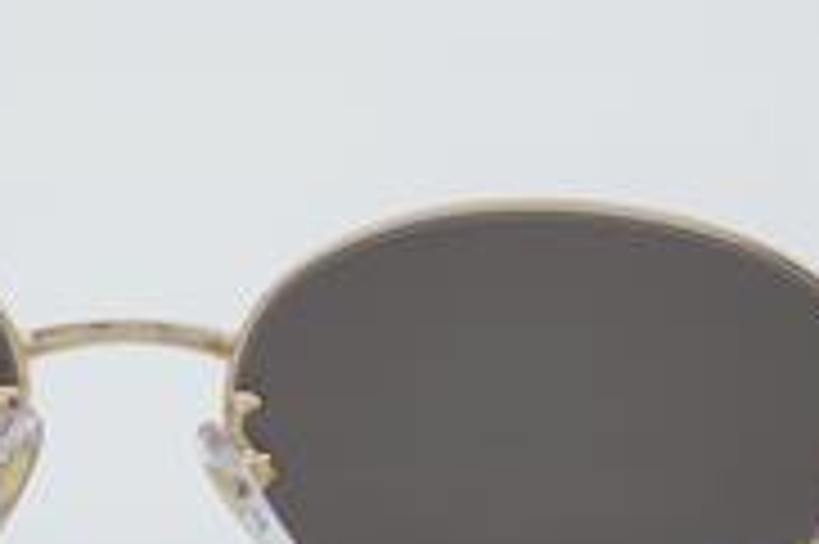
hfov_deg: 11.3
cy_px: 418
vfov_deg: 7.6
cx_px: 126
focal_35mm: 181
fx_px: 4116
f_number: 32
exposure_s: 1/3
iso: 100
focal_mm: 55
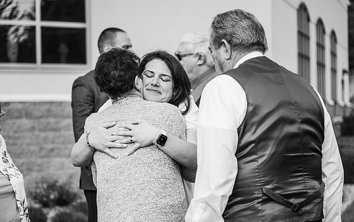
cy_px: 120
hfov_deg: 27.8
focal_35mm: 74
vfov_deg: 17.6
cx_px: 173
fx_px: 714
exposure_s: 1/1600
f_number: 2.8
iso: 200
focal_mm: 70
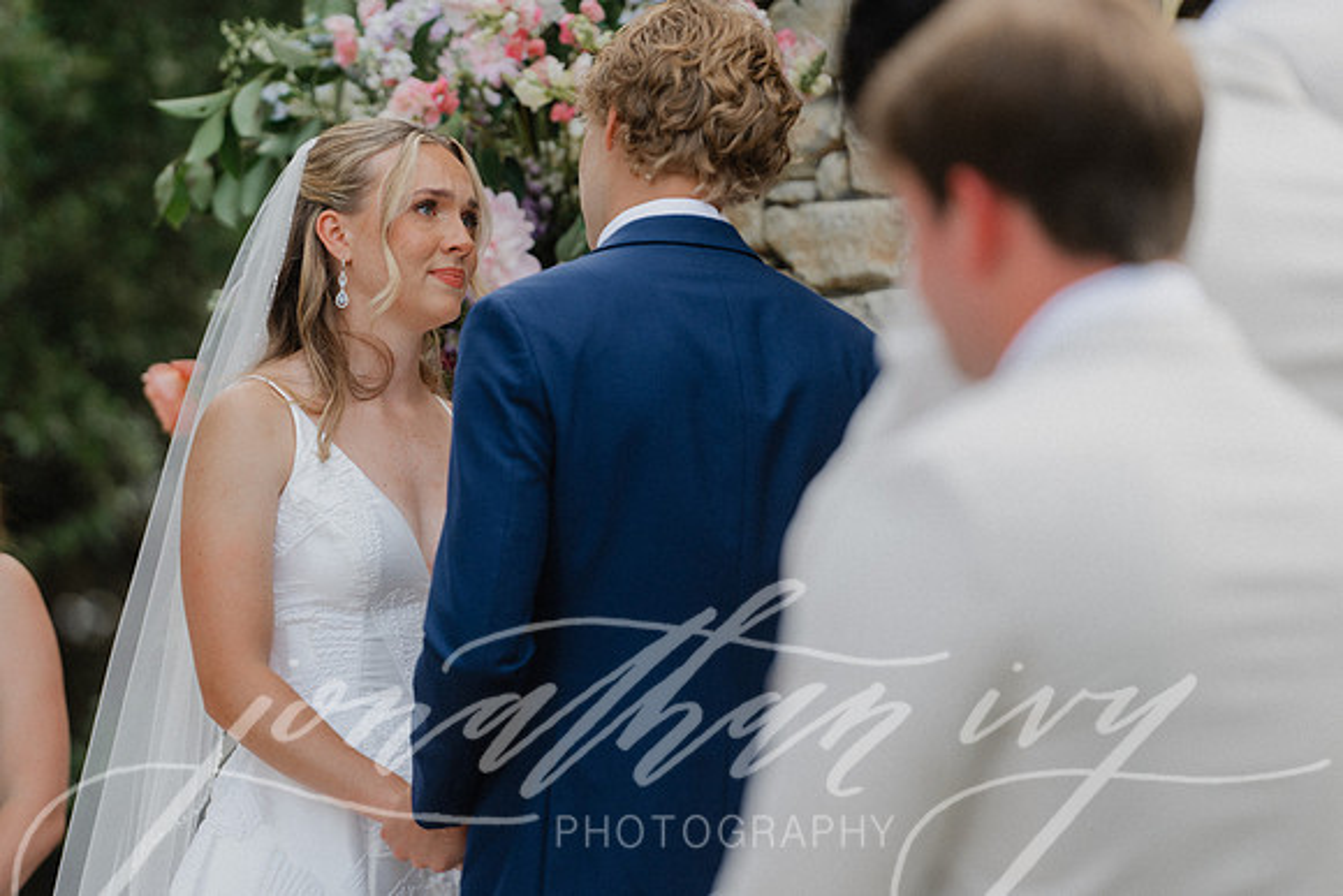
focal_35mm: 254
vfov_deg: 5.4
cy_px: 445
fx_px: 9495
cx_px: 489
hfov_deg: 8.1
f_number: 2.8
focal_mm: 200
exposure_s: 1/800
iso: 200
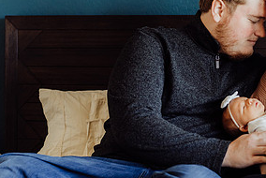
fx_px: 754
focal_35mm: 102
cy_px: 74
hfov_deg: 19.9
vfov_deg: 13.4
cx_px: 179
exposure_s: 1/100
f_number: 2.8
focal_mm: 50
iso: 1250
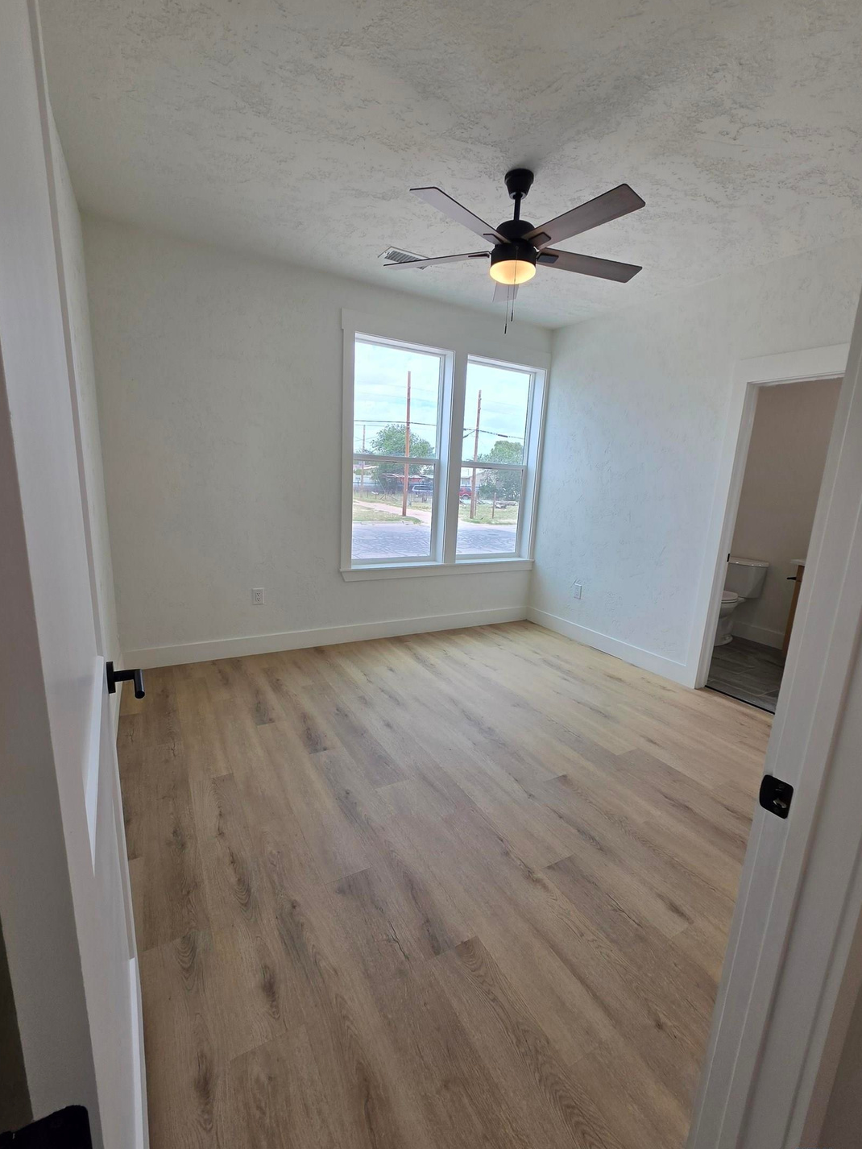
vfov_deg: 102.0
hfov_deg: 85.7
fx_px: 465
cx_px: 430
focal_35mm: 14
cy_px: 583
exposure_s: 1/310
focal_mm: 2.2
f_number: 1.9
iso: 32
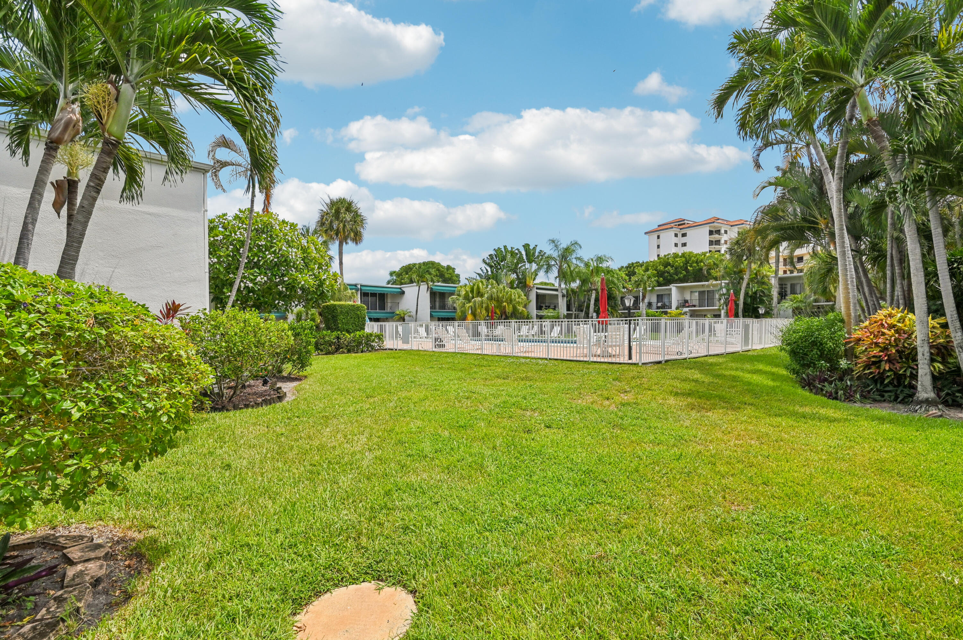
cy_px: 320
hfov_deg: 96.8
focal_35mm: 16
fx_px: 428
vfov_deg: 73.7
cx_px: 482
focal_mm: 16
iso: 800
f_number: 8
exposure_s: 1/2000
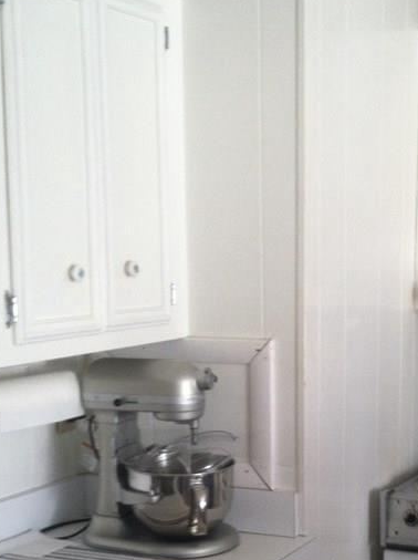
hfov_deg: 20.5
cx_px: 318
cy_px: 413
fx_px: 1146
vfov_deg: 27.1
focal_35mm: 71
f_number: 2.8
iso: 80
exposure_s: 1/25
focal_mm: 3.85
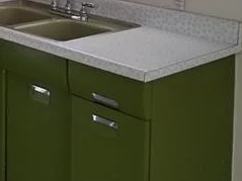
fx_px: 608
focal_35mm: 87
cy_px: -67
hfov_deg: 21.4
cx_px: -22
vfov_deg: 15.9
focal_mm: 4.3
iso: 80
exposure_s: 1/50
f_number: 1.7
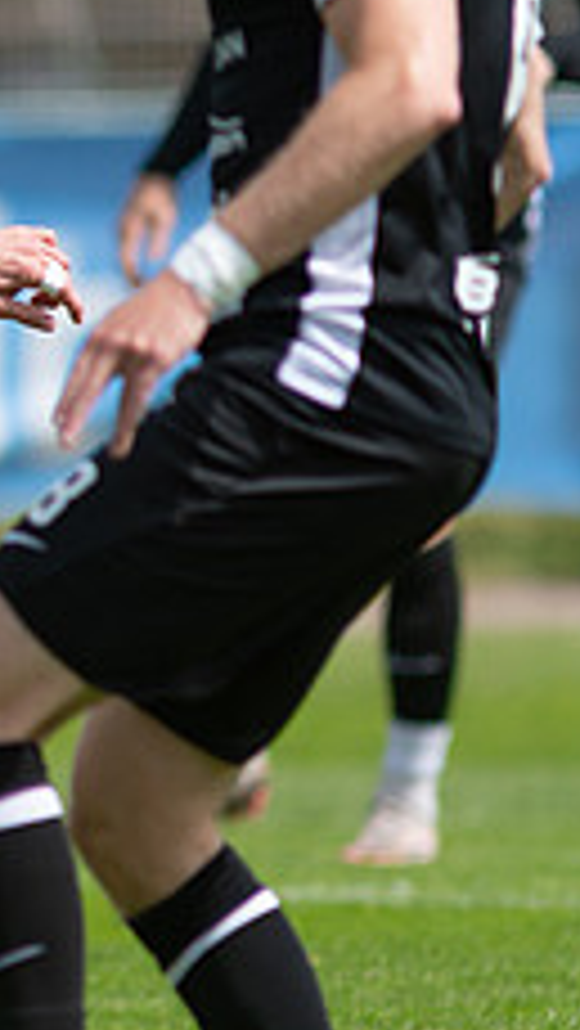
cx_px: -679
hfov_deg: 1.0
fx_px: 32554
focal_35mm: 1192
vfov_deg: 1.8
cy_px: 331
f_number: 3.2
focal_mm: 300
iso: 100
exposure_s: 1/2500
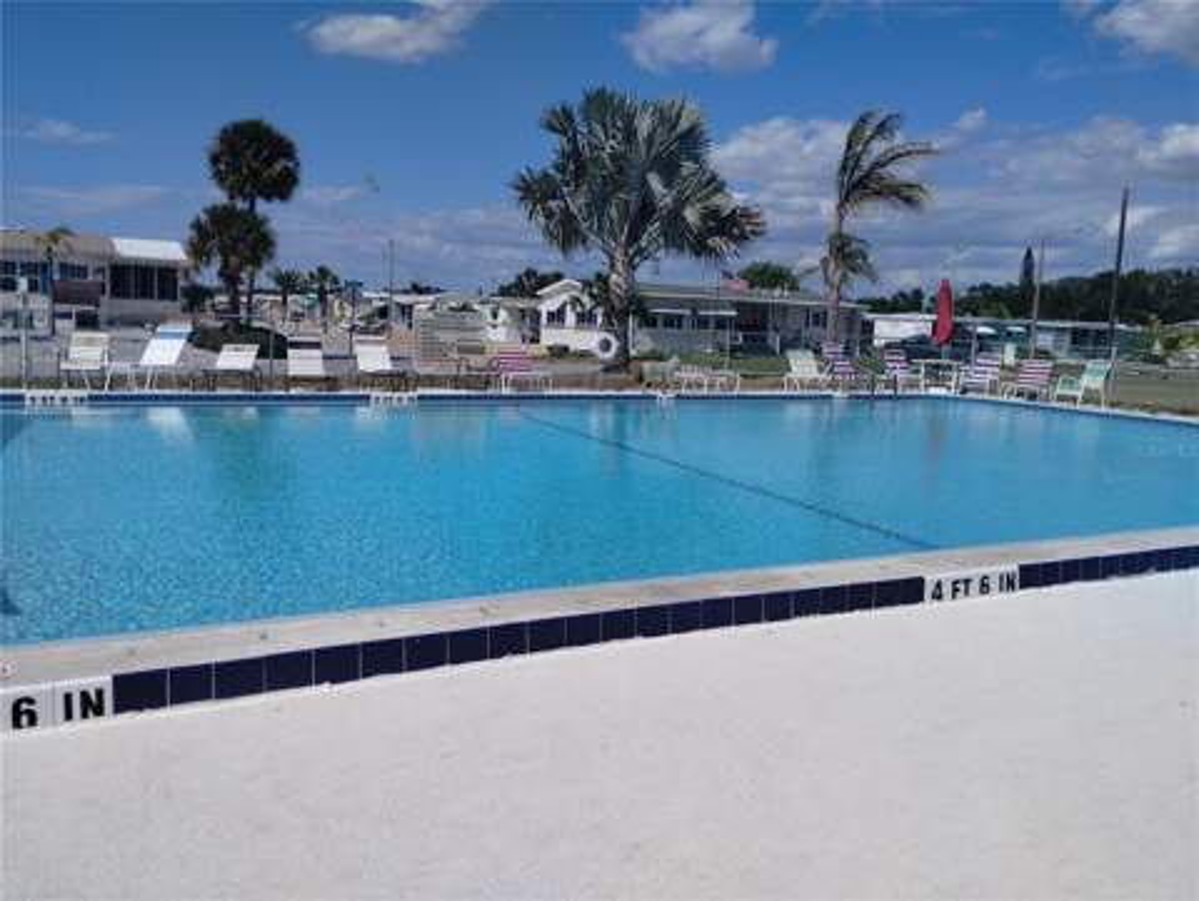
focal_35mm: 28
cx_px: 600
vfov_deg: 49.8
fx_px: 971
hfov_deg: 63.4
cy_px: 450
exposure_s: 1/1911
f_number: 1.8
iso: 100
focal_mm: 4.27
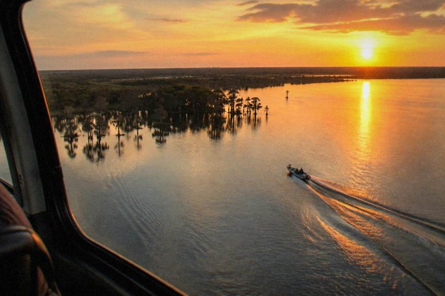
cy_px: 148
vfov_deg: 37.8
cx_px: 222
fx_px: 432
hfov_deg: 54.5
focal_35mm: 35
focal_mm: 35
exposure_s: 1/100
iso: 320
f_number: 10
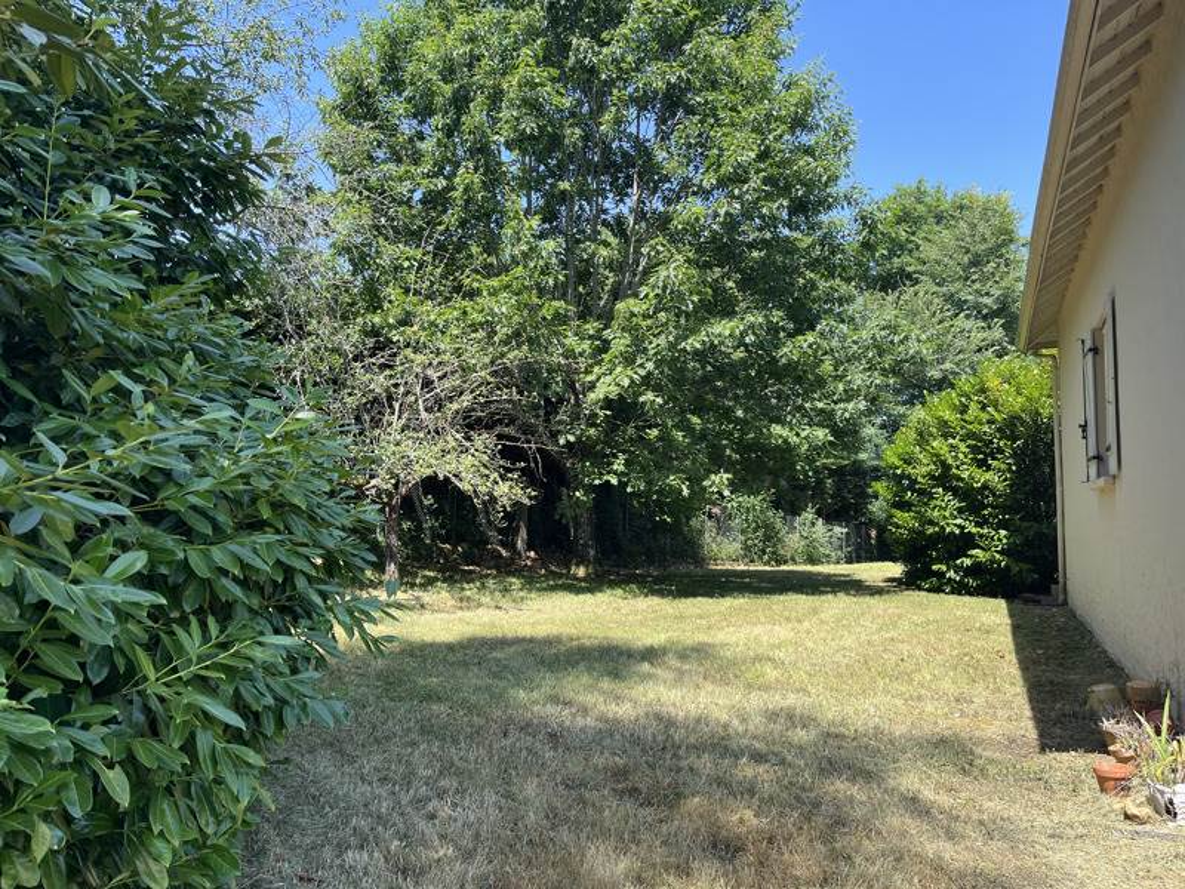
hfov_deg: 67.3
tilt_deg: +3.8
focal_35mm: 26
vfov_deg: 53.1
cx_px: 592
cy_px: 444
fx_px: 890
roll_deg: -0.6
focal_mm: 5.1
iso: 50
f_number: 1.6
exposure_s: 1/833
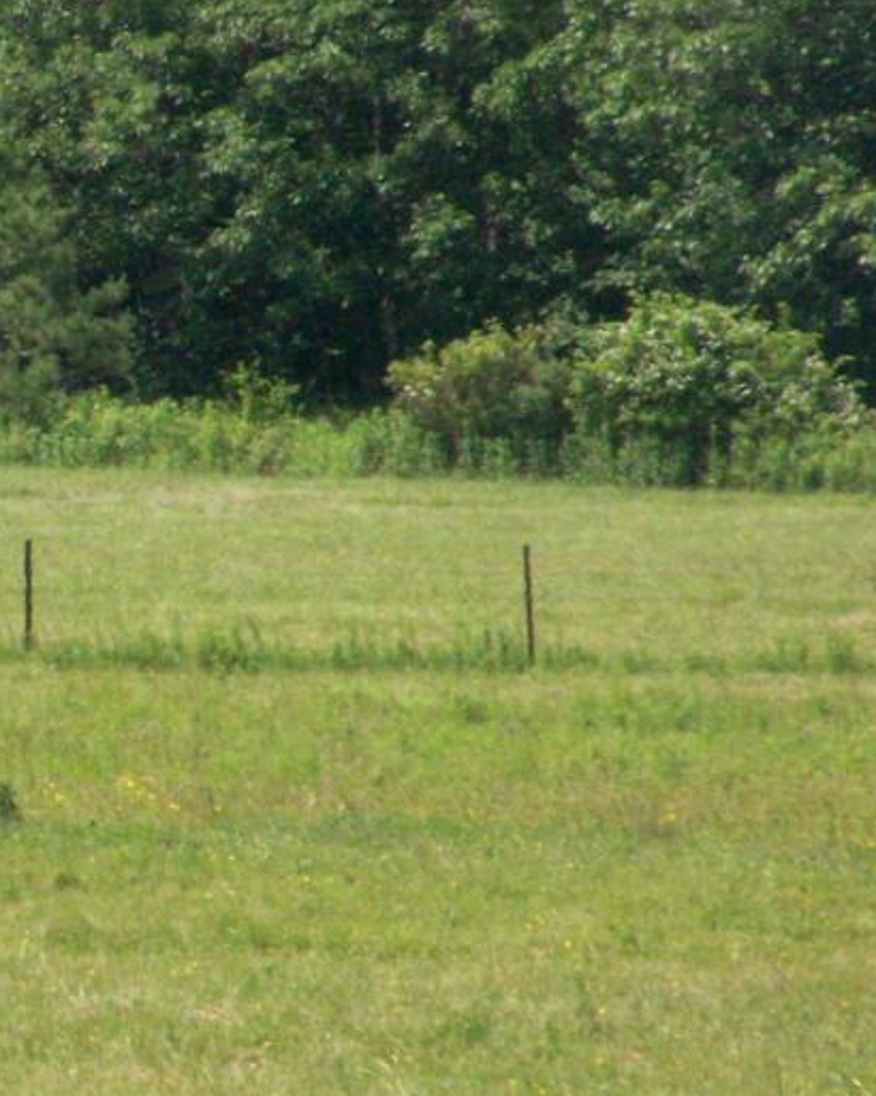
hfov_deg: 2.1
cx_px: -214
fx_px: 24028
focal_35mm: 741
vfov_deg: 2.6
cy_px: 602
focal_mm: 63
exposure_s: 1/1000
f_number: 7.1
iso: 400
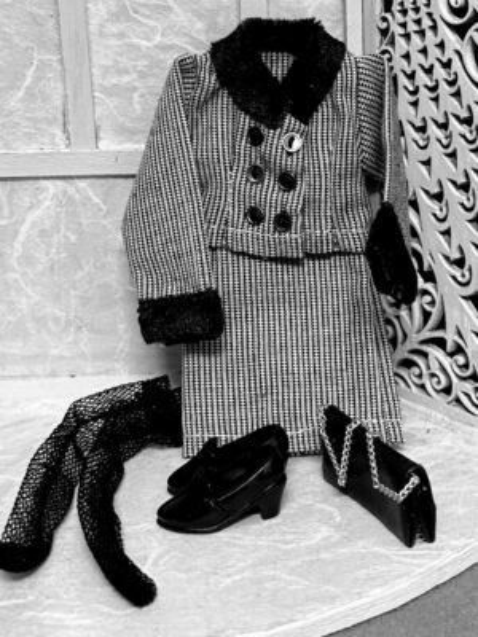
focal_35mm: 24
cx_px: 239
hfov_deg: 56.8
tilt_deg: -16.4
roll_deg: +1.6
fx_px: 442
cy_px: 318
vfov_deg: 71.6
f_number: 1.78
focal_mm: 6.86
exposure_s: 1/143
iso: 64
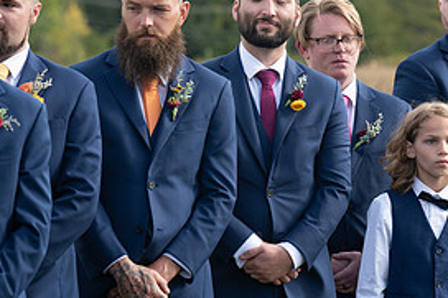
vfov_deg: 5.4
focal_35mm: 254
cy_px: 169
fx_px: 3159
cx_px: 346
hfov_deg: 8.1
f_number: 4.5
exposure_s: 1/800
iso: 400
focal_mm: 119
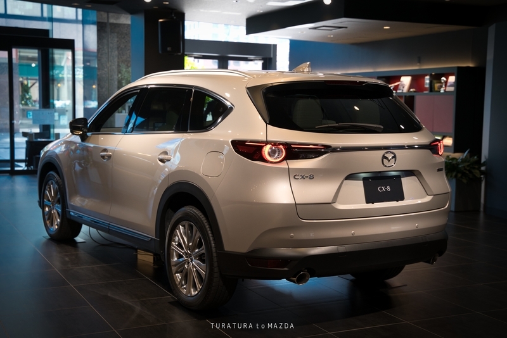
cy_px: 169
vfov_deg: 26.5
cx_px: 254
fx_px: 718
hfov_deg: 38.9
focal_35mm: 51
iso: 800
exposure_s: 1/320
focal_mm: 51
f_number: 4
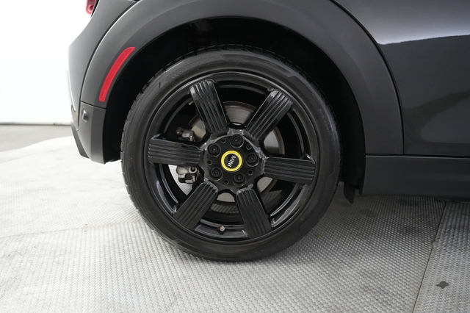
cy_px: 156
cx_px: 235
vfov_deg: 46.4
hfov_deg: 65.5
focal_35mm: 28
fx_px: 365
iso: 6400
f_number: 2.8
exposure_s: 1/160
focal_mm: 28
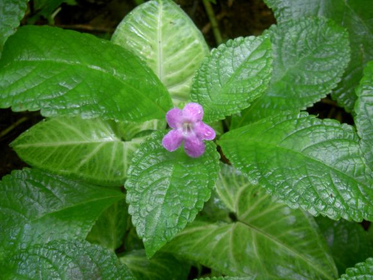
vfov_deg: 36.0
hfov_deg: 46.8
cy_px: 142
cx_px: 188
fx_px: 431
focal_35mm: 40
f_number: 2.8
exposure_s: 1/8
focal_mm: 8
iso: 100
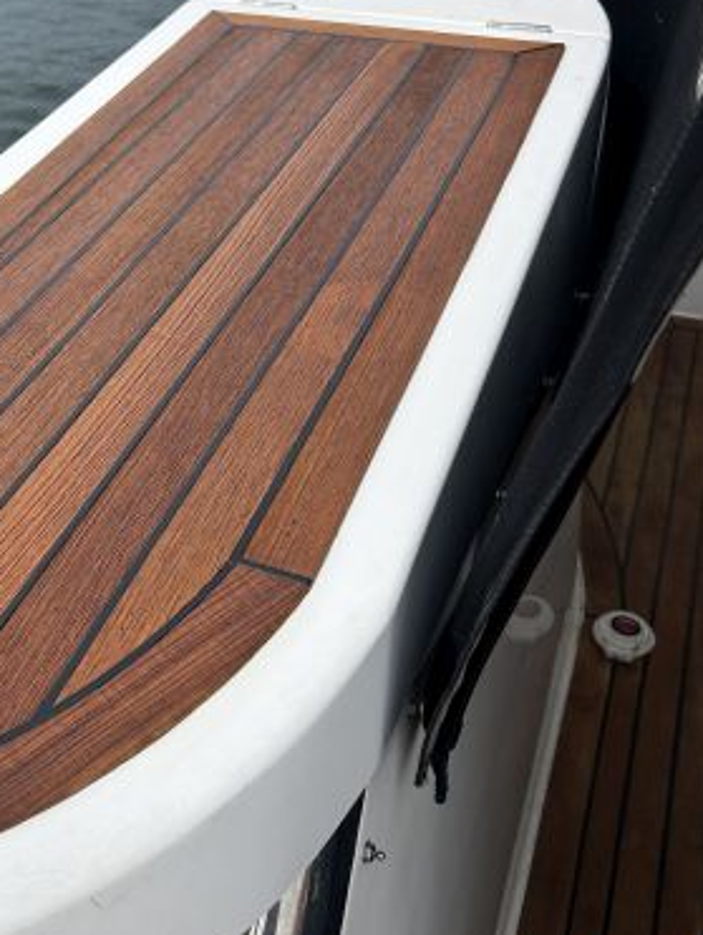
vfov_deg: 44.7
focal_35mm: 42
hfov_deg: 33.5
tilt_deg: -35.7
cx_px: 154
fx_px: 1135
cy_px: 436
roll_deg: +2.4
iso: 50
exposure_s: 1/4831
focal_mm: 5.7
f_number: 1.5
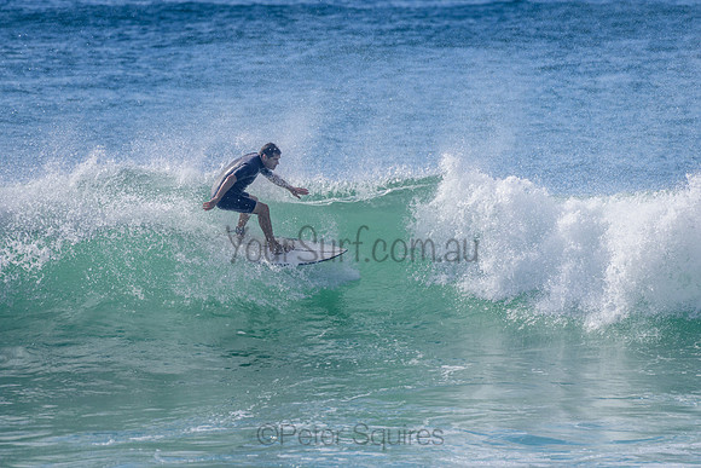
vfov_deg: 2.2
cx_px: 311
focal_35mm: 612
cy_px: 243
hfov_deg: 3.4
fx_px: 11927
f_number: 5.6
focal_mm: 500
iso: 180
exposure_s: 1/2000
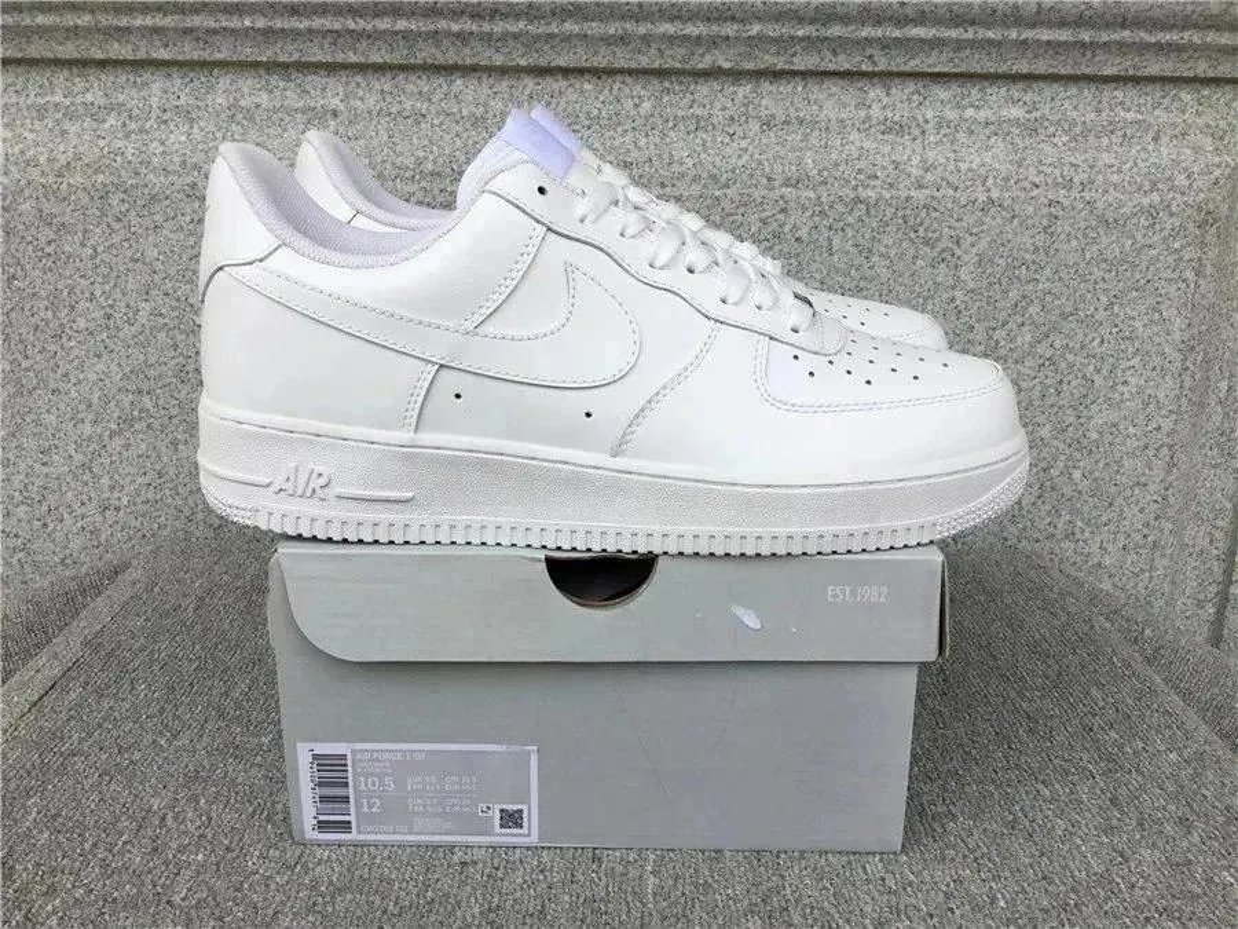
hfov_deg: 58.4
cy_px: 464
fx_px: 1109
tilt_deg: -16.0
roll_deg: -0.4
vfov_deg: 45.4
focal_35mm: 31
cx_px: 619
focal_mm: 3.3
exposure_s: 1/120
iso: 25
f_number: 2.4
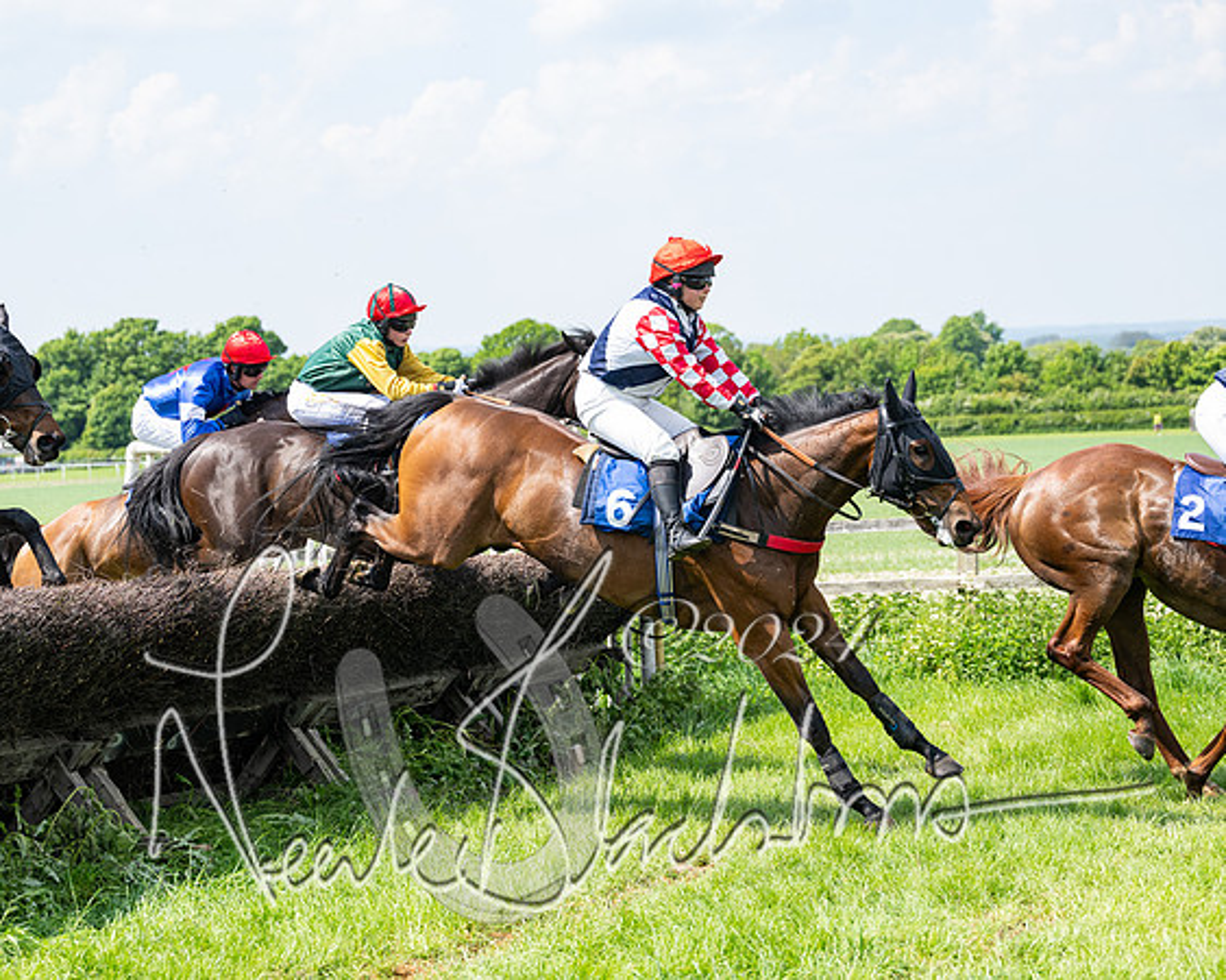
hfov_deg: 24.2
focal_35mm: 79
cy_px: 490
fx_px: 2859
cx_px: 490
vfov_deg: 19.4
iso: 400
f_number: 4
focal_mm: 70
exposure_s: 1/2000
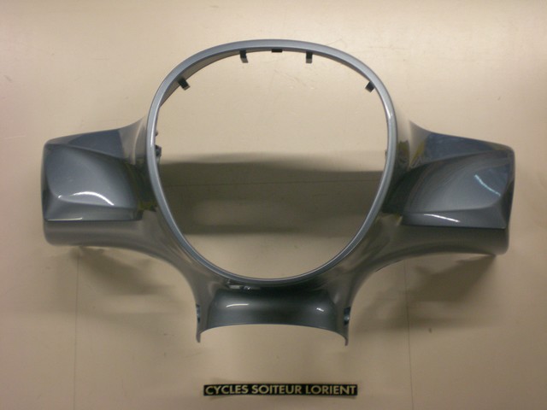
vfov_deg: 32.9
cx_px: 274
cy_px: 205
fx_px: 695
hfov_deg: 42.9
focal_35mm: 44
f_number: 3.5
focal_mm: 7.4
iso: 200
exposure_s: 1/34.6
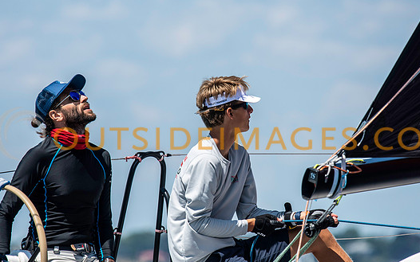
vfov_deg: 2.6
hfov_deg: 4.2
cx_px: 225
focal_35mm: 506
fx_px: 5793
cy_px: 133
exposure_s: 1/2000
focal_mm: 300
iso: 320
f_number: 5.6
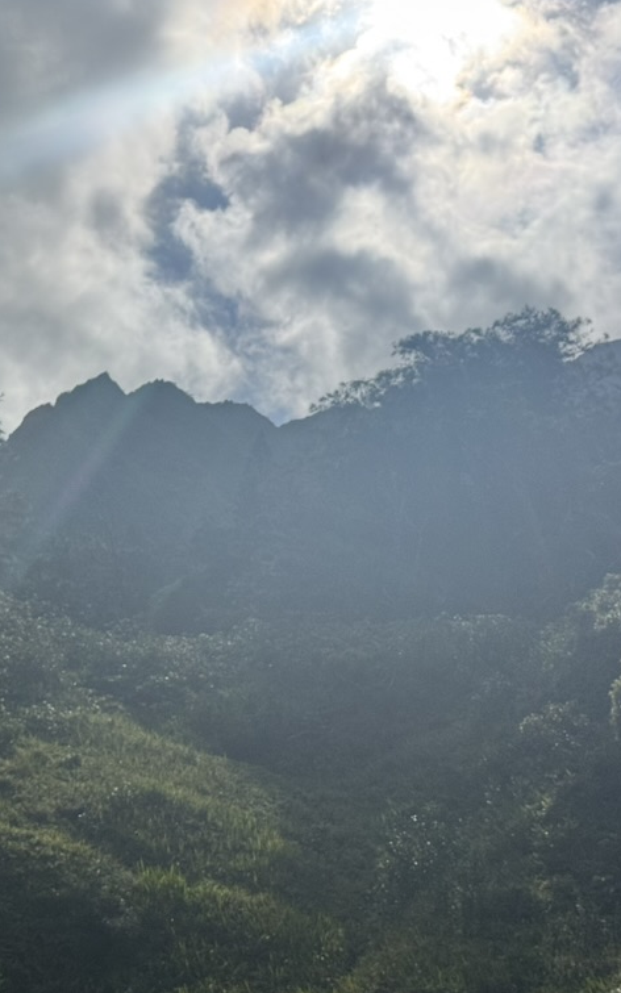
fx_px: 1868
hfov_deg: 18.6
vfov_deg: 29.8
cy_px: 492
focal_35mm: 69
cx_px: 80
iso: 50
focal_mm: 6.76
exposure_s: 1/28571
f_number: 1.78
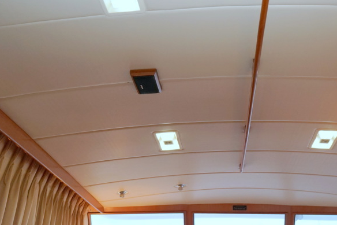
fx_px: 346
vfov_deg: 35.9
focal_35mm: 37
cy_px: 111
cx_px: 216
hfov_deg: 51.2
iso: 500
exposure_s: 1/60
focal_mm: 16
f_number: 4
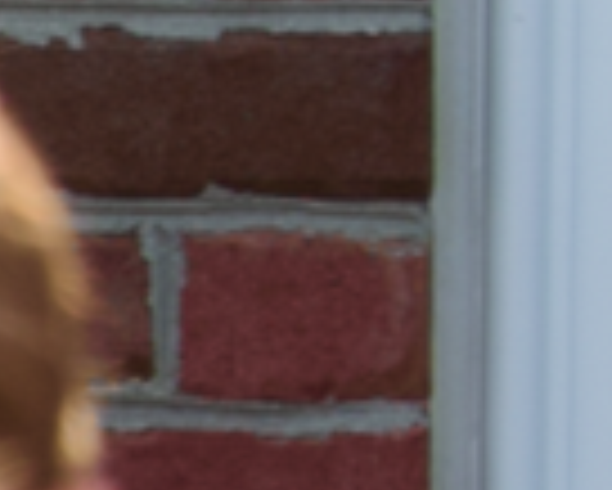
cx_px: 1935
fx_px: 35436
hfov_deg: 1.0
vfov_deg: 0.8
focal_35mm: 1955
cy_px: -169
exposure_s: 1/250
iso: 160
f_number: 4
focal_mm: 101.58
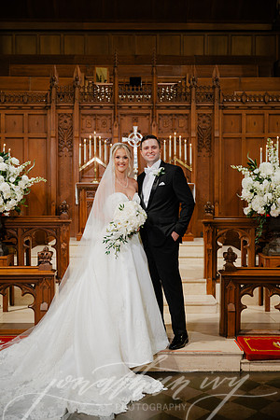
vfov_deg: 46.4
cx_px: 140
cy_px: 210
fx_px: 490
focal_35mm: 42
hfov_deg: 31.9
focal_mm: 42
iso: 2000
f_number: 2.8
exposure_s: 1/160
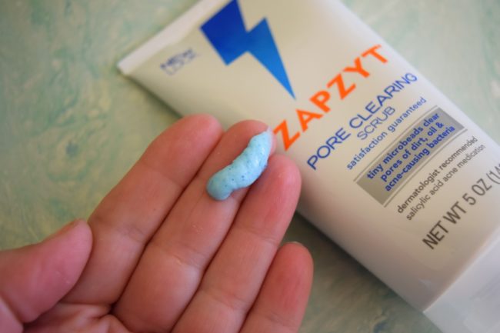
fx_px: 604
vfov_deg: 30.8
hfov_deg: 45.0
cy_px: 166
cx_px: 250
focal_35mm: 44
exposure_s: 1/125
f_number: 4.2
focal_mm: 29
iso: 1400
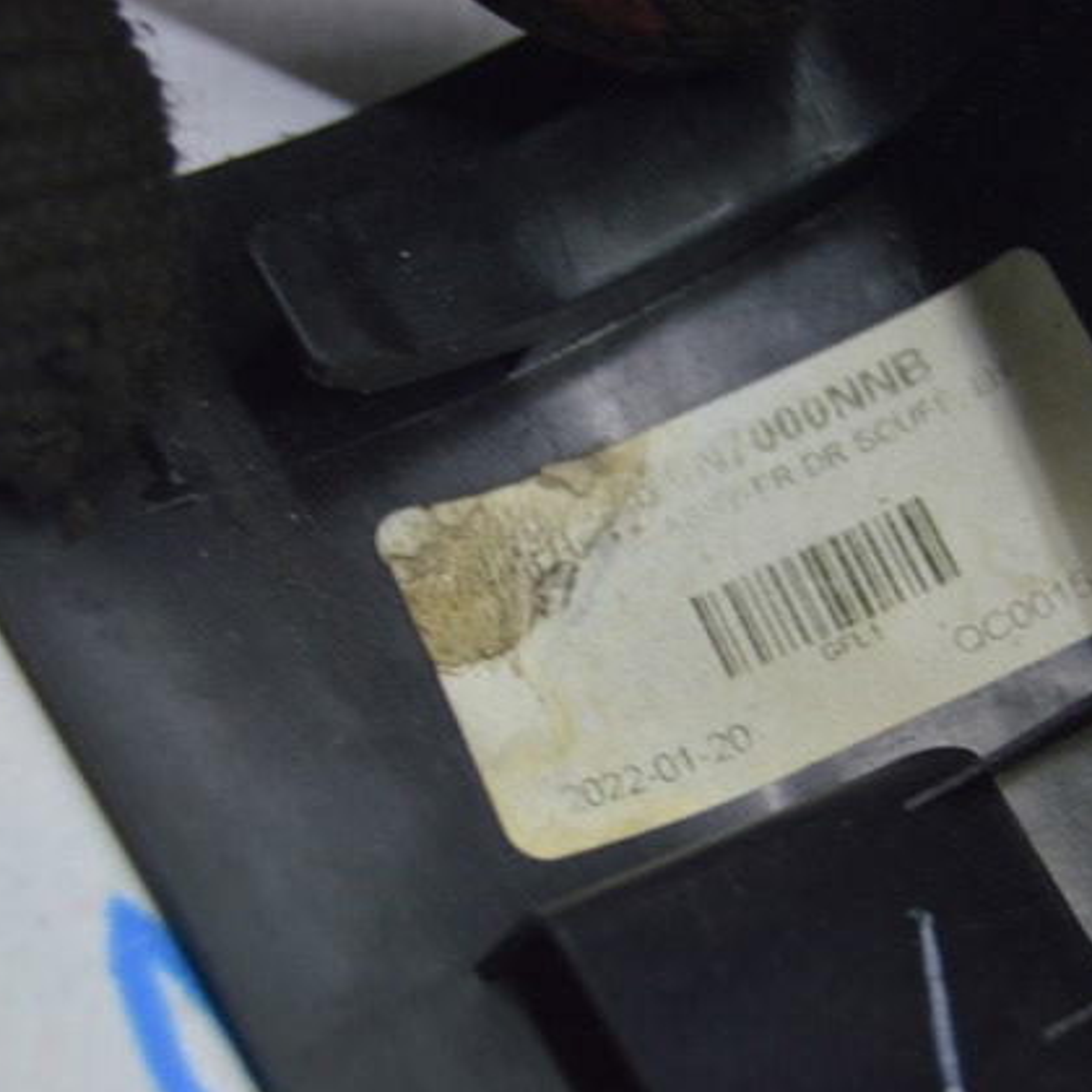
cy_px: 547
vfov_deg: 16.3
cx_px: 749
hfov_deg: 16.3
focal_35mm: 107
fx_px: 3806
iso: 400
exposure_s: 1/20
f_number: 5.6
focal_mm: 55
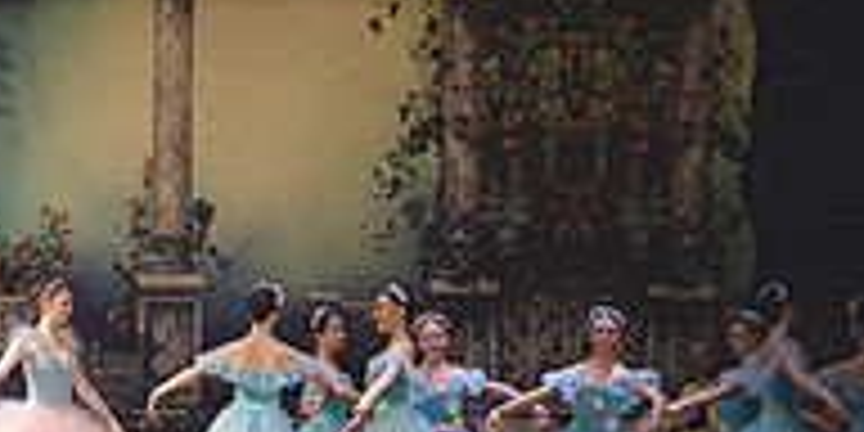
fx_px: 5179
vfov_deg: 4.8
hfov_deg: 9.4
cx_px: -229
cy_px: 391
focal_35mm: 232
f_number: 2.8
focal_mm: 70
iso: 250
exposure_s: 1/320
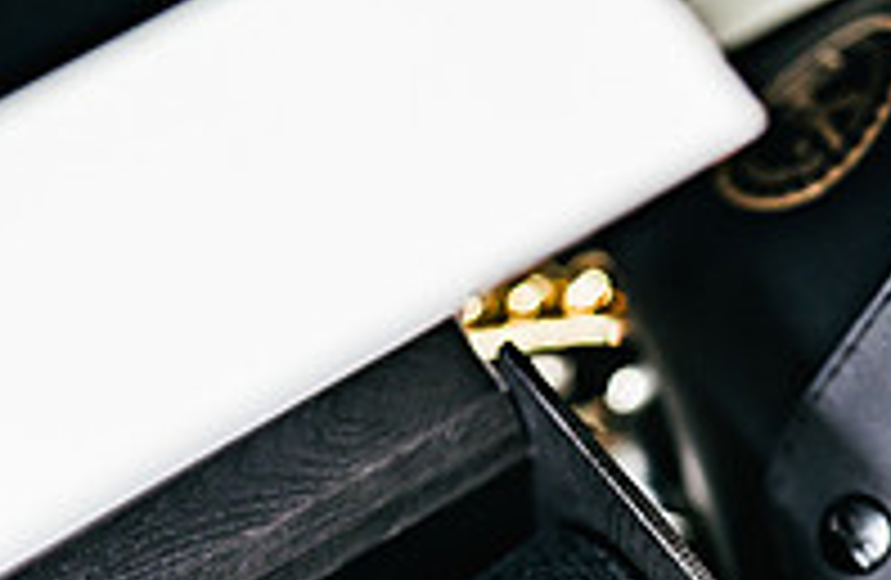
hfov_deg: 12.0
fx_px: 4227
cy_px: 967
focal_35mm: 172
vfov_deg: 7.7
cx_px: 633
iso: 320
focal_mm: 50
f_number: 1.4
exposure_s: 1/250
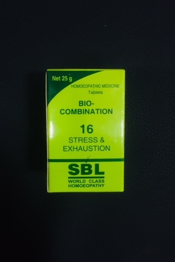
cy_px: 132
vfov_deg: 60.3
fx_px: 226
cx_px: 81
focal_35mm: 31
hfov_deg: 42.3
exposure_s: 1/33
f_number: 2.2
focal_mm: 4.15
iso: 100
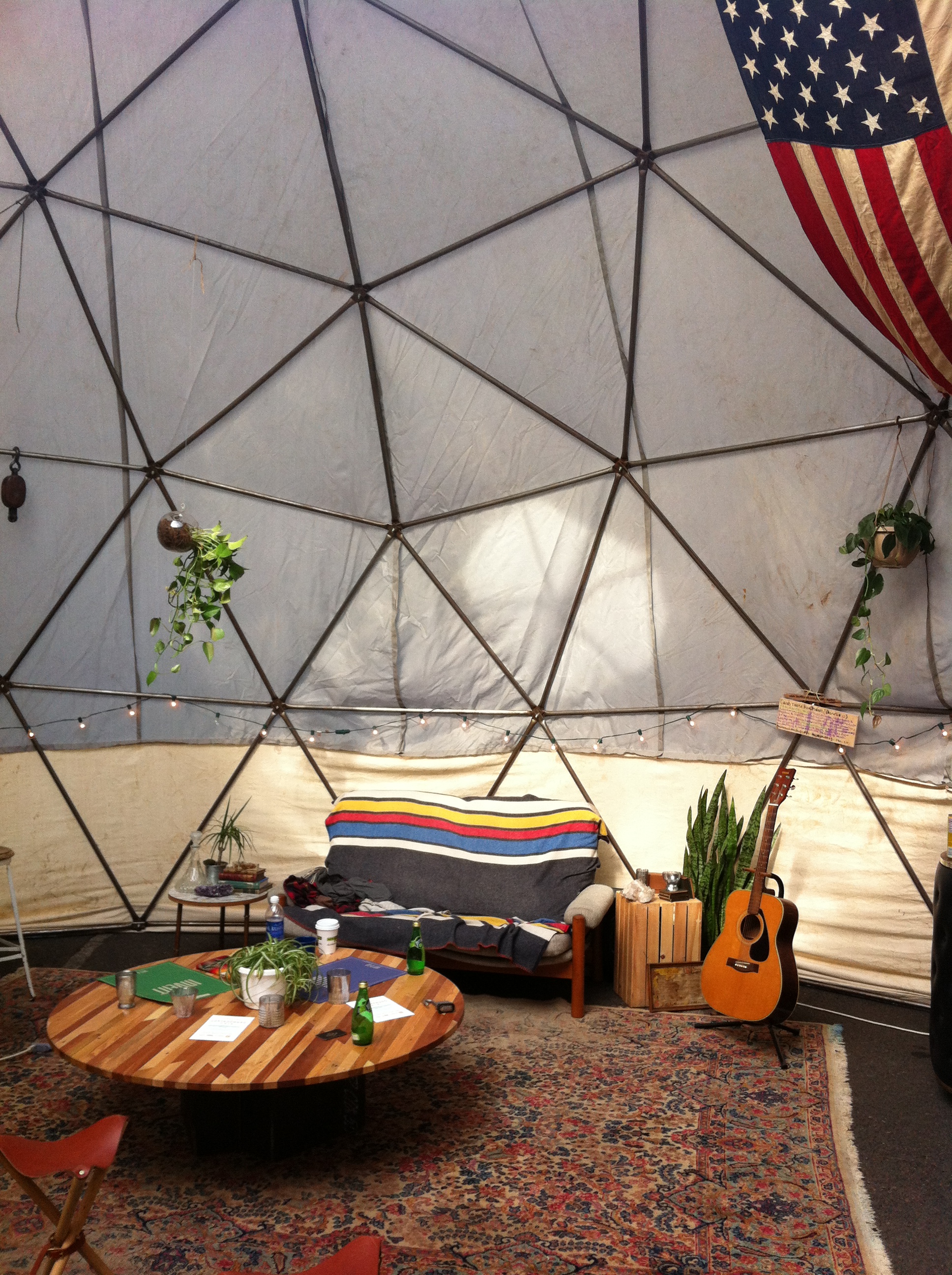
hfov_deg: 40.6
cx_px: 476
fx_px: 1287
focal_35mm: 35
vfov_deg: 52.7
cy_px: 638
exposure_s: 1/190
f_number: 2.8
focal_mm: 3.85
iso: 80
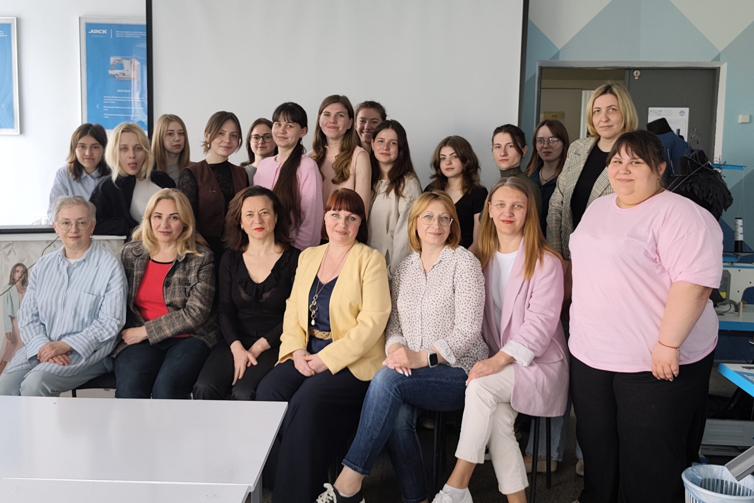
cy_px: 238
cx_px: 374
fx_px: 775
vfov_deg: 35.9
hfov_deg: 51.9
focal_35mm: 37
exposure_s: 1/79.8
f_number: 1.7
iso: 250
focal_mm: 6.07
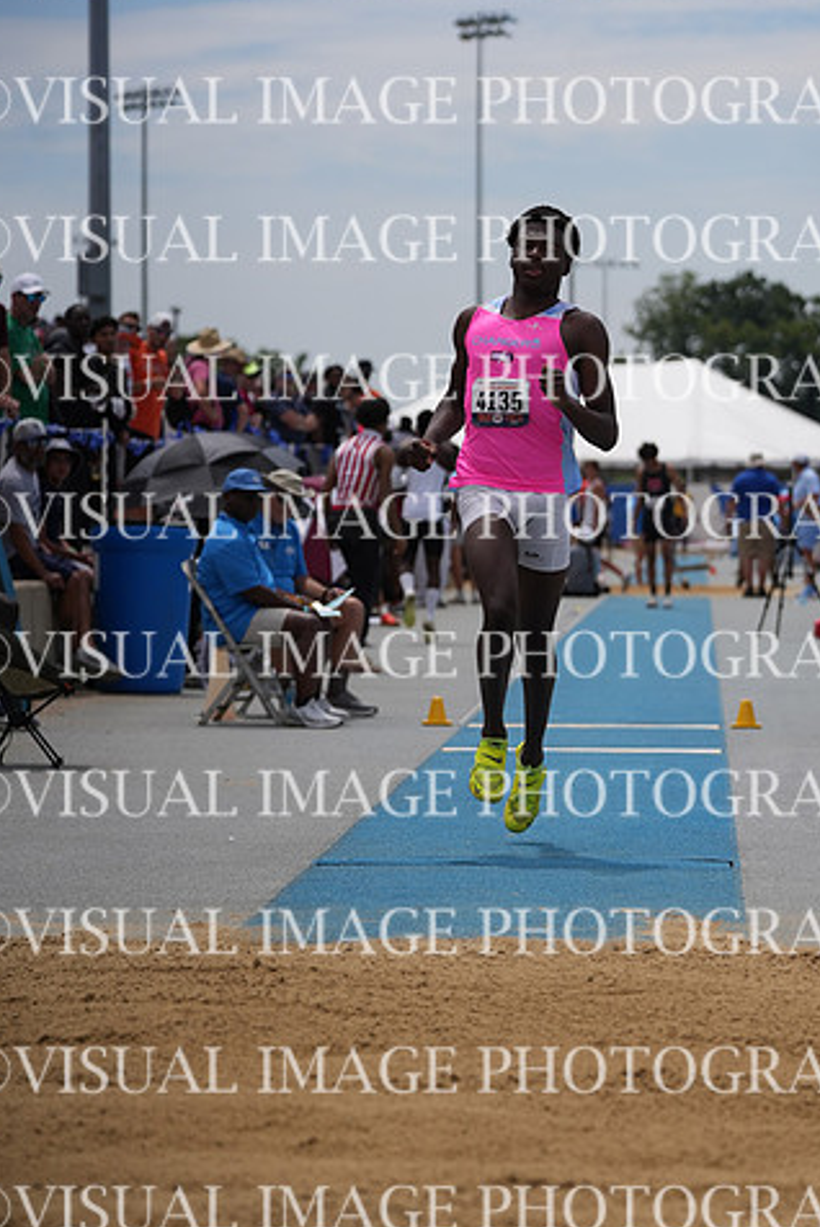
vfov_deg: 14.1
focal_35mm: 145
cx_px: 460
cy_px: 585
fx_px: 4947
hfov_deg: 9.5
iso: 320
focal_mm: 119
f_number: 4
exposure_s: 1/8000
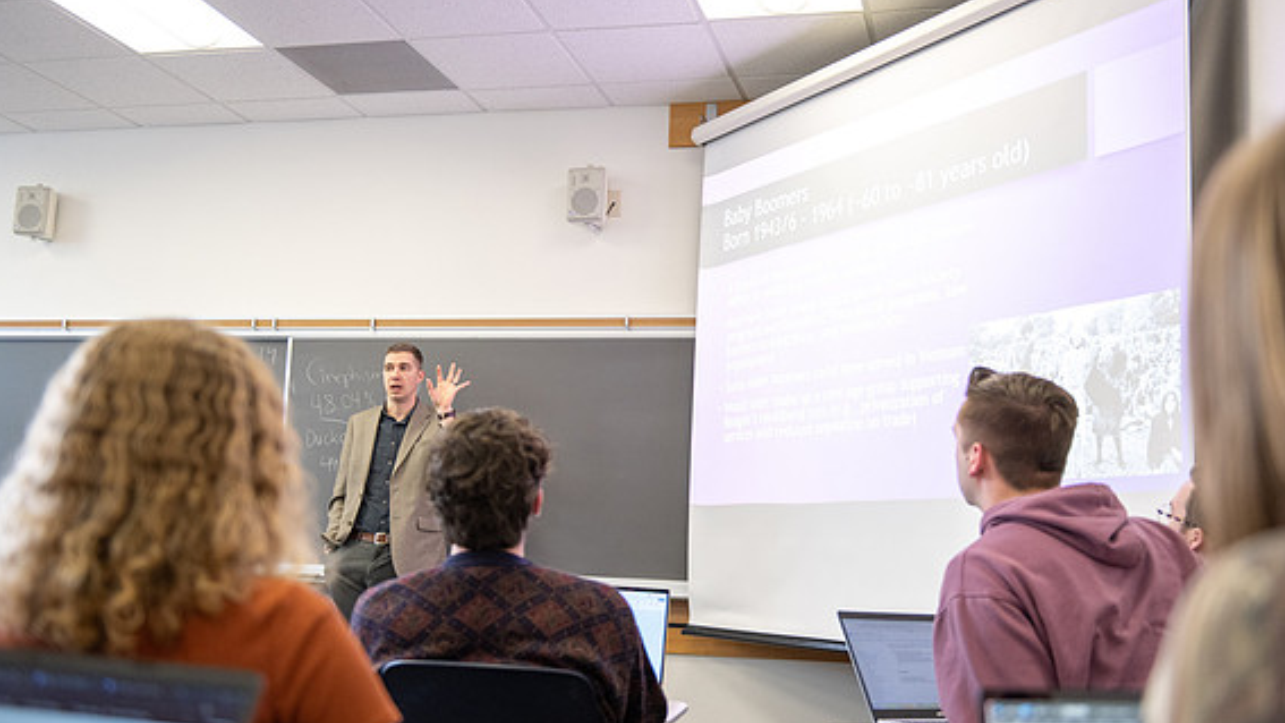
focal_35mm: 39
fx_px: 1329
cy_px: 391
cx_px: 646
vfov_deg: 30.4
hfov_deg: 51.6
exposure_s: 1/200
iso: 1250
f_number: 2.8
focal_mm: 35
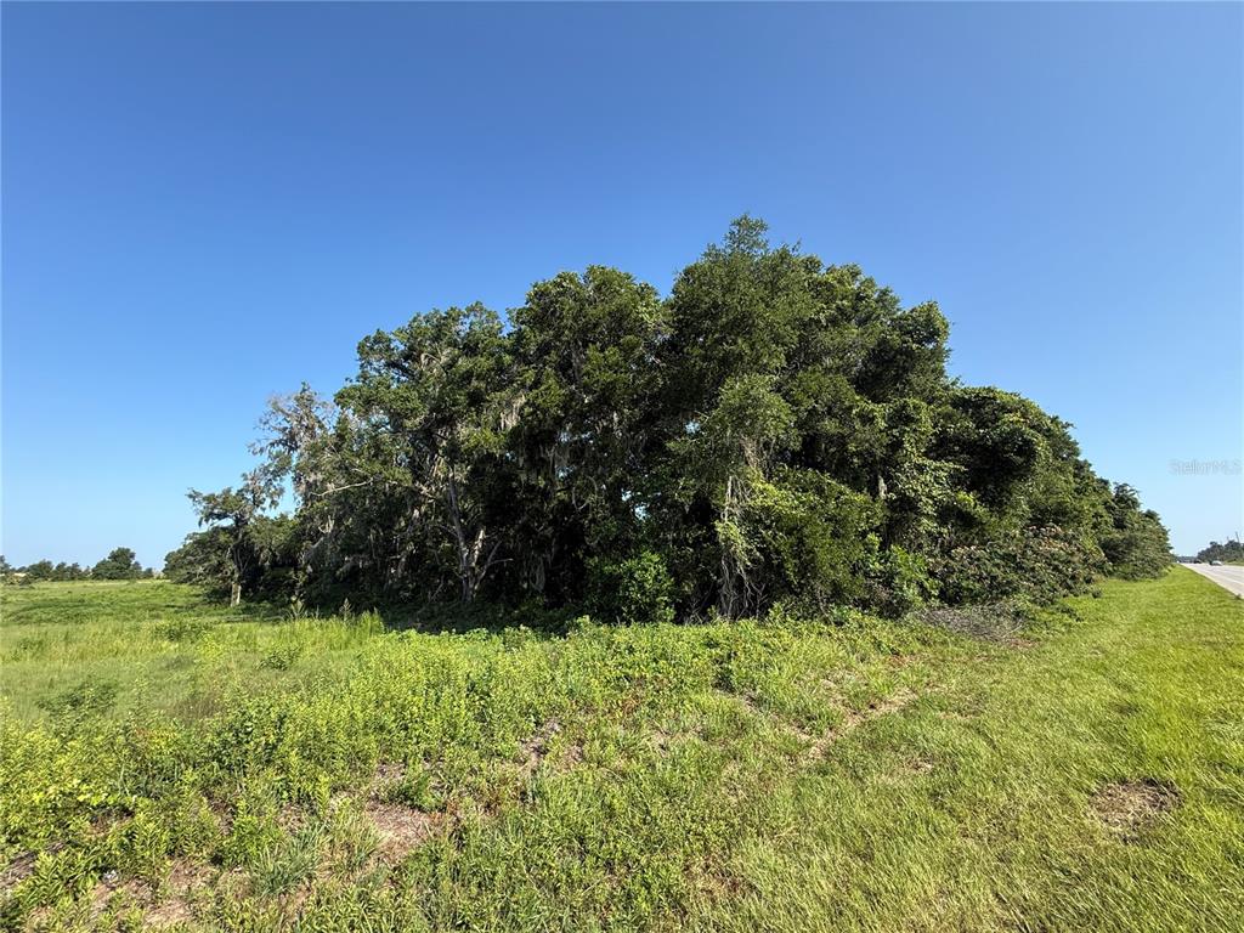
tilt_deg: +18.5
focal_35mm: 14
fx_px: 503
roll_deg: +0.0
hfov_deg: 102.1
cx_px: 622
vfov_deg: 85.7
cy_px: 466
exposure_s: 1/574
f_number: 2.2
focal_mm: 2.22
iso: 50
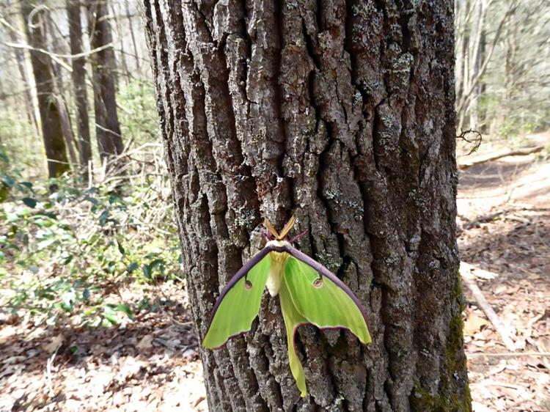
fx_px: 397
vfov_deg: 54.9
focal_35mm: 25
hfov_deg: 69.4
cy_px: 206
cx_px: 275
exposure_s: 1/125
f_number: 3.3
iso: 250
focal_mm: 4.3
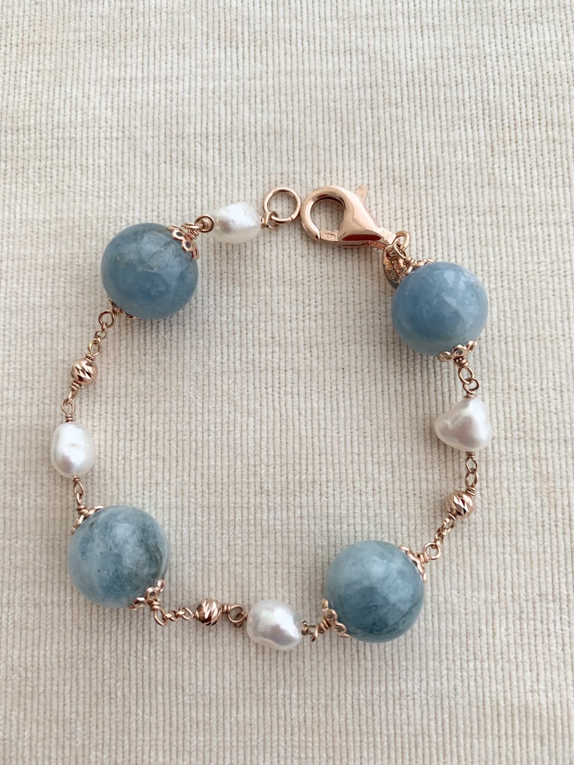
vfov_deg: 67.3
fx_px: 575
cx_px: 287
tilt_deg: -82.8
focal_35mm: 26
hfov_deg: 53.1
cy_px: 382
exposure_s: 1/121
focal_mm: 4.25
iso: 80
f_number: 1.8
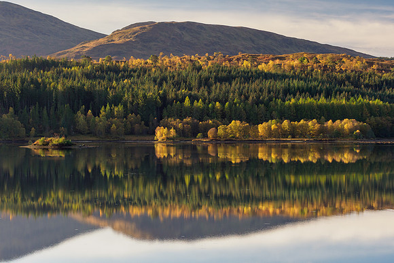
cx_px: 197
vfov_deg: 12.0
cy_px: 138
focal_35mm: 114
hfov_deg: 17.9
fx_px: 1252
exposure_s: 1/30
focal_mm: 55
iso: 200
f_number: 7.1
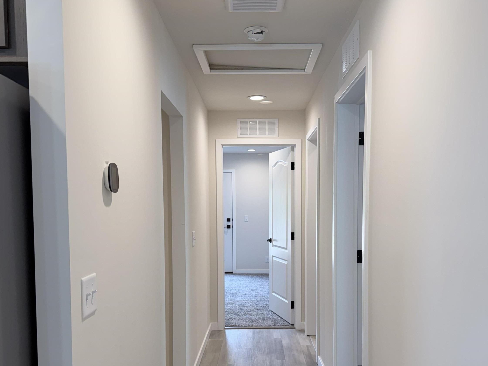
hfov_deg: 55.3
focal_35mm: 33
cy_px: 233
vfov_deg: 42.6
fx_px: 465
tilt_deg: -3.0
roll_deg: +0.7
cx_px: 258
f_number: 1.78
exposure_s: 1/120
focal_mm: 6.76
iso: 100
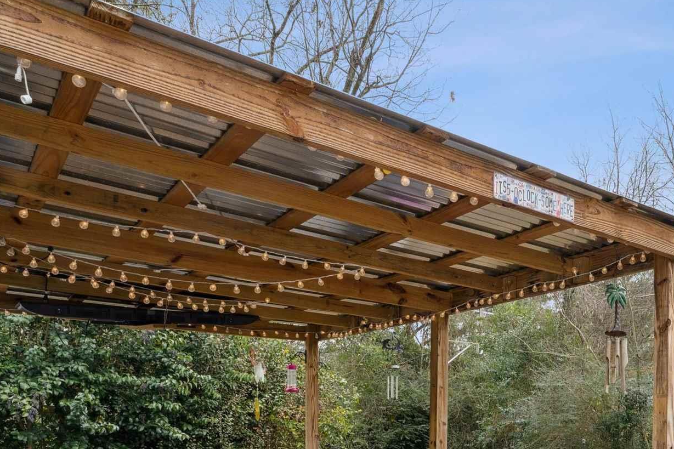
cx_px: 550
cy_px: 432
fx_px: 655
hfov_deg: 50.7
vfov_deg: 34.9
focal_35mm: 35
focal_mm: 14
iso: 400
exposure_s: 1/125
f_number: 11
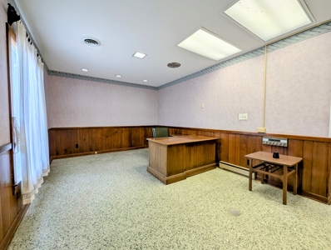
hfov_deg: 106.1
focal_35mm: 13
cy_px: 125
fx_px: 125
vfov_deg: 90.1
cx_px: 166
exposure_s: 1/240
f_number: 2.2
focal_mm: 1.95
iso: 48
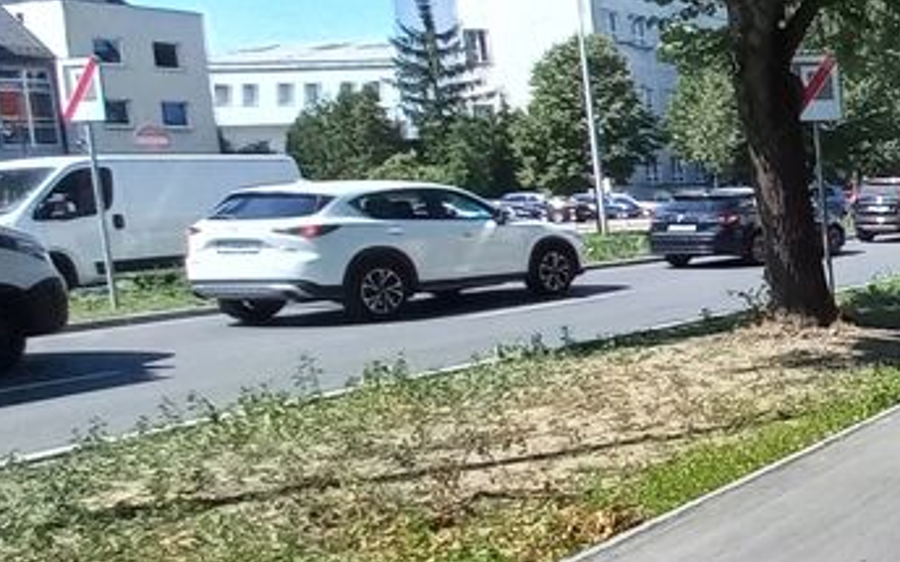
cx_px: 1326
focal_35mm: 41
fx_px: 1006
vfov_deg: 31.2
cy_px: 327
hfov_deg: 29.9
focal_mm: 1.42
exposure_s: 1/701
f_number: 2.2
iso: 40
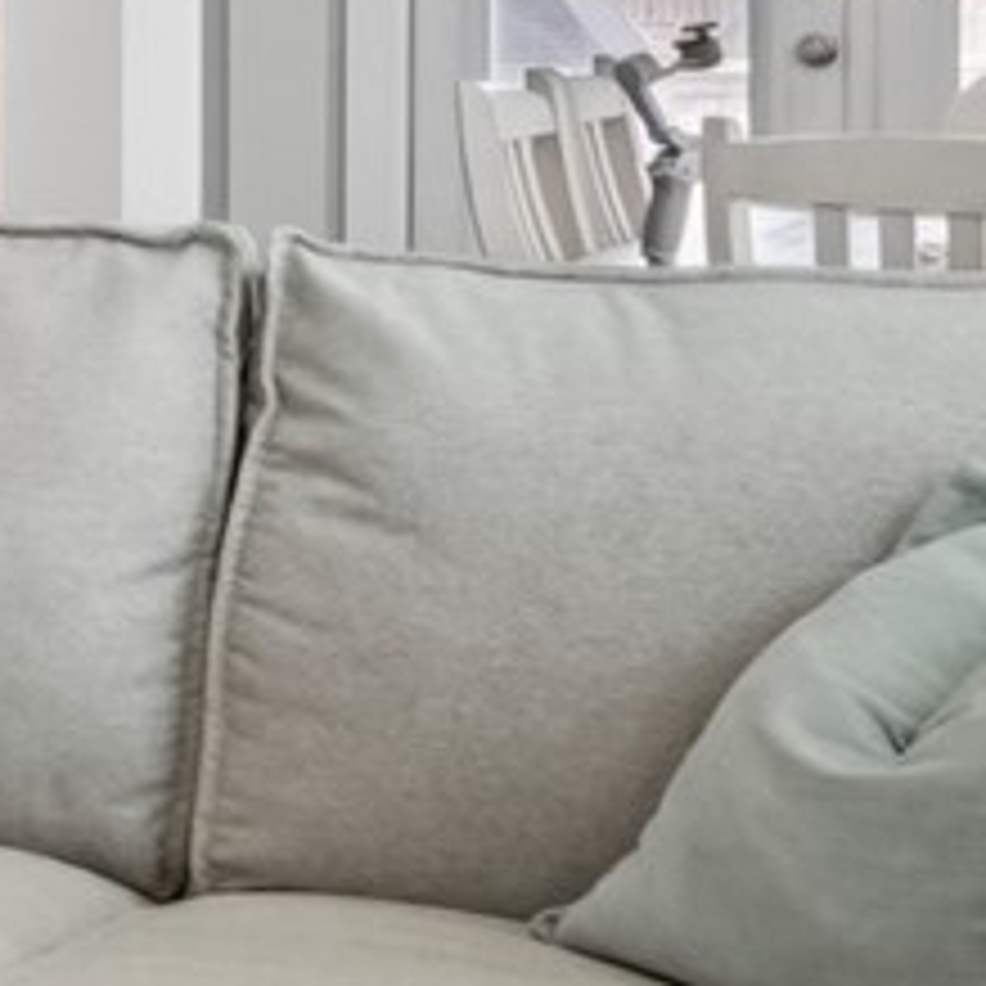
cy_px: -117
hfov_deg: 9.6
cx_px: -2337
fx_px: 3803
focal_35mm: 118
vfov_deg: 14.4
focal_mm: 14
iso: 400
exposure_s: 1/25
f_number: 8
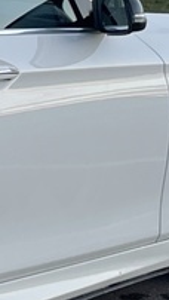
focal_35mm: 224
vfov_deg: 9.6
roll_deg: +0.6
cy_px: 65
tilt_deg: -5.8
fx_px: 1780
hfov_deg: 5.1
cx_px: -380
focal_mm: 4.2
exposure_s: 1/137
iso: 32
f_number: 1.6
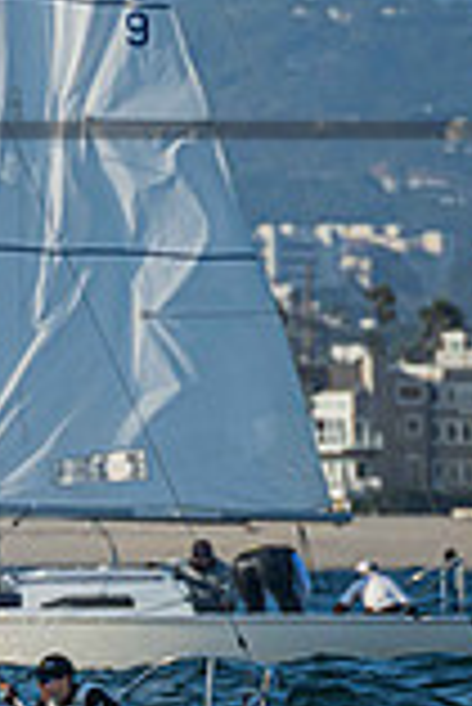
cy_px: 267
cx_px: -596
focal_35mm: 1528
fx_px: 29982
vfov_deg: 1.3
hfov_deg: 0.9
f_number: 8
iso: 400
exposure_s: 1/1000
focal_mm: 360
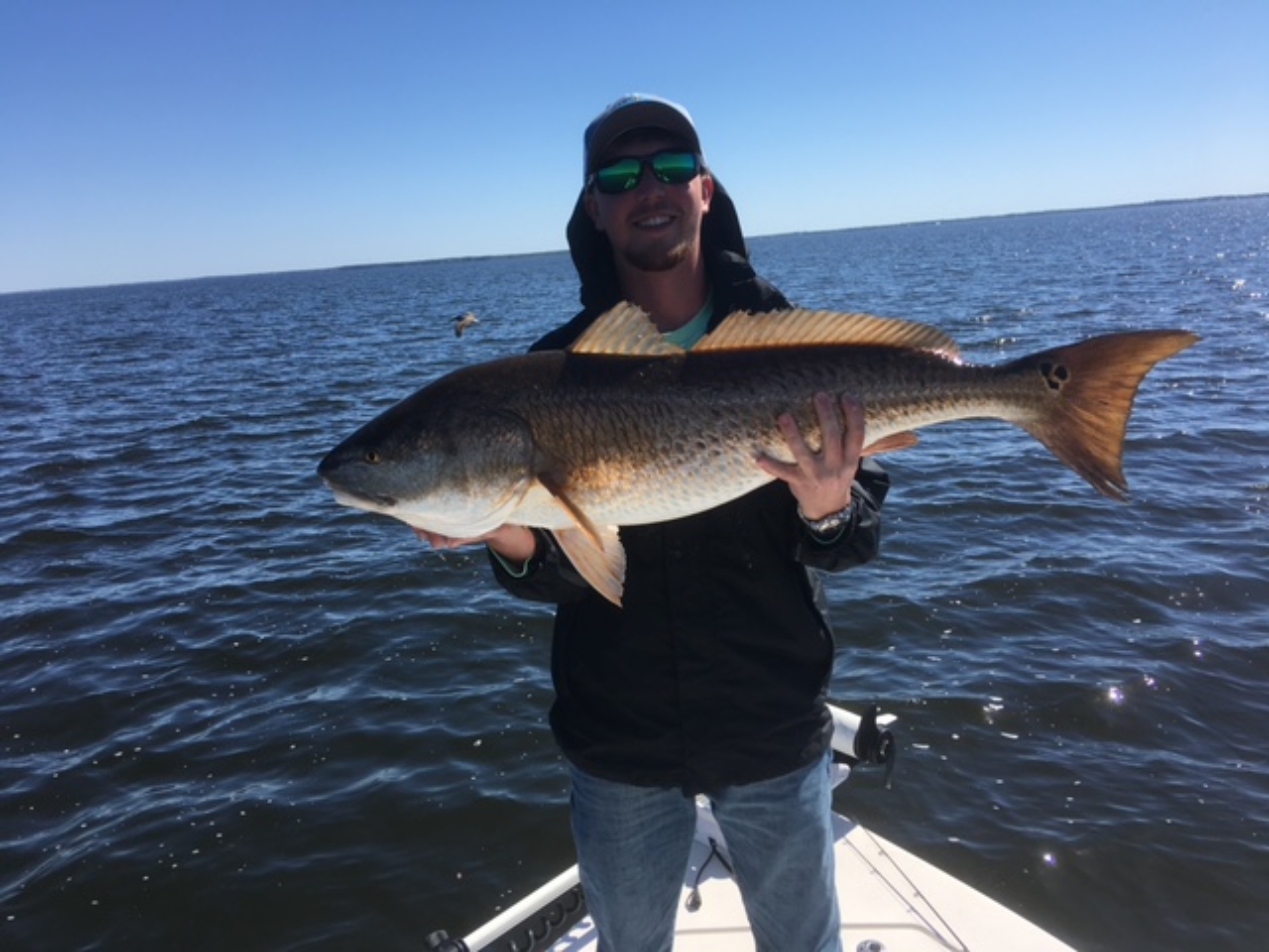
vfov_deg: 48.2
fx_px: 1063
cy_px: 476
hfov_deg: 61.7
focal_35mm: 29
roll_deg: +2.5
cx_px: 634
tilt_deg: -11.5
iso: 25
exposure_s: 1/1637
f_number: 2.2
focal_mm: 4.15
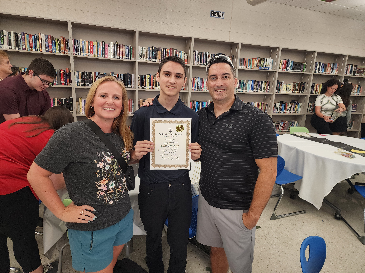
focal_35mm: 23
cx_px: 182
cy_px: 136
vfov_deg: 58.9
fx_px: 243
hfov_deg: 73.9
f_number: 1.8
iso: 200
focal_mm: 6.4
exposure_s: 1/120
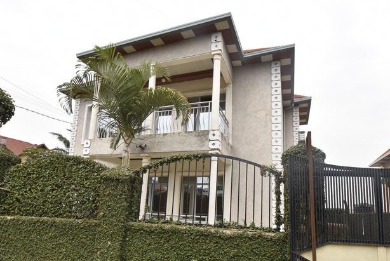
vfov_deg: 58.6
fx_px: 228
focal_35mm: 21
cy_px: 169
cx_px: 203
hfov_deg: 81.1
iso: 500
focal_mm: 10
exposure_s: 1/500
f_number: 8
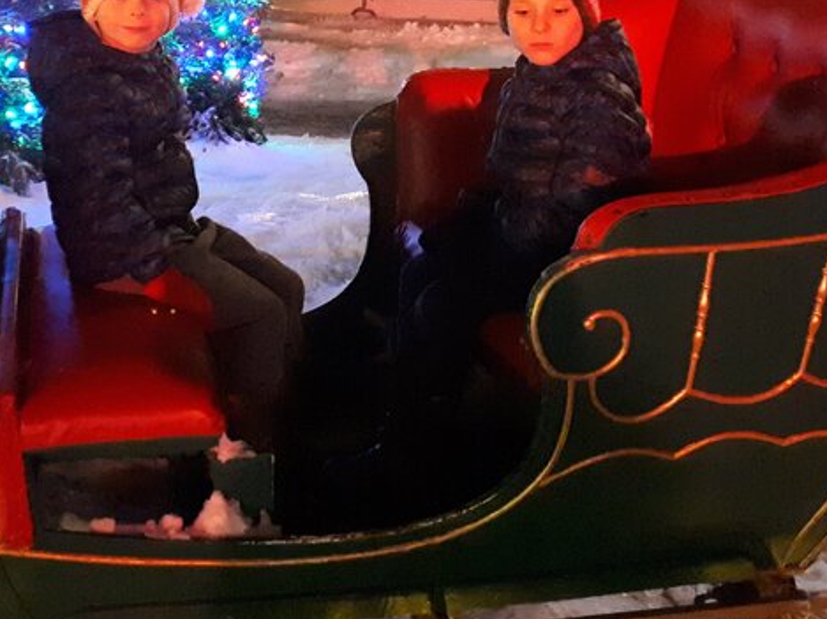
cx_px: 272
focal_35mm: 59
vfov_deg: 23.9
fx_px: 1408
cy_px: 23
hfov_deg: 32.4
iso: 1250
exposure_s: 1/17
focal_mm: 3.6
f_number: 1.9
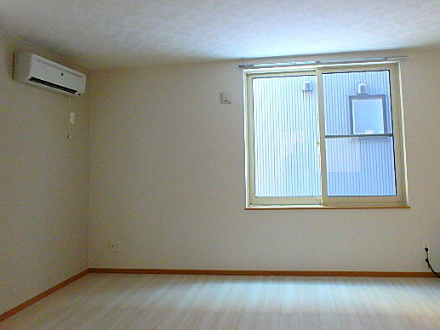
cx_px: 255
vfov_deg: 52.7
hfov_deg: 66.9
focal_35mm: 26
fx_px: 331
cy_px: 129
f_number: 3.5
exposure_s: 1/10
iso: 800
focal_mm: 3.7
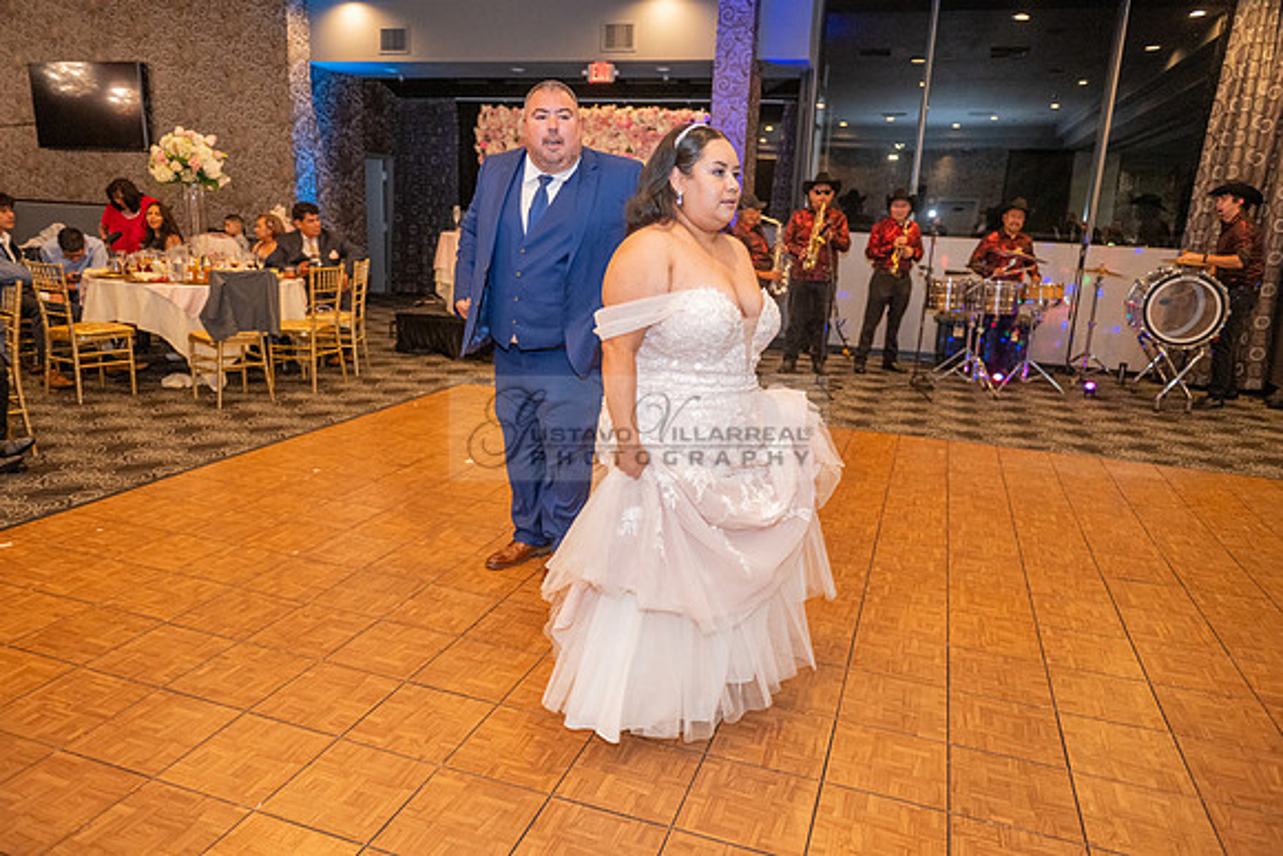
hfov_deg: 73.7
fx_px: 855
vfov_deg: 53.2
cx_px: 642
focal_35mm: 24
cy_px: 428
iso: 2500
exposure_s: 1/200
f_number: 2.8
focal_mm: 24
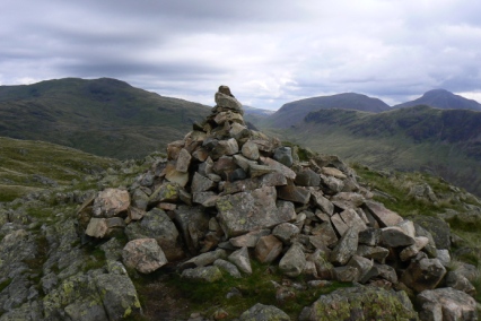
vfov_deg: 35.0
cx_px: 243
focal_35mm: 38
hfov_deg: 50.7
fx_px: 508
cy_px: 147
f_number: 5.6
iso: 80
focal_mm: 6
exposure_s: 1/400
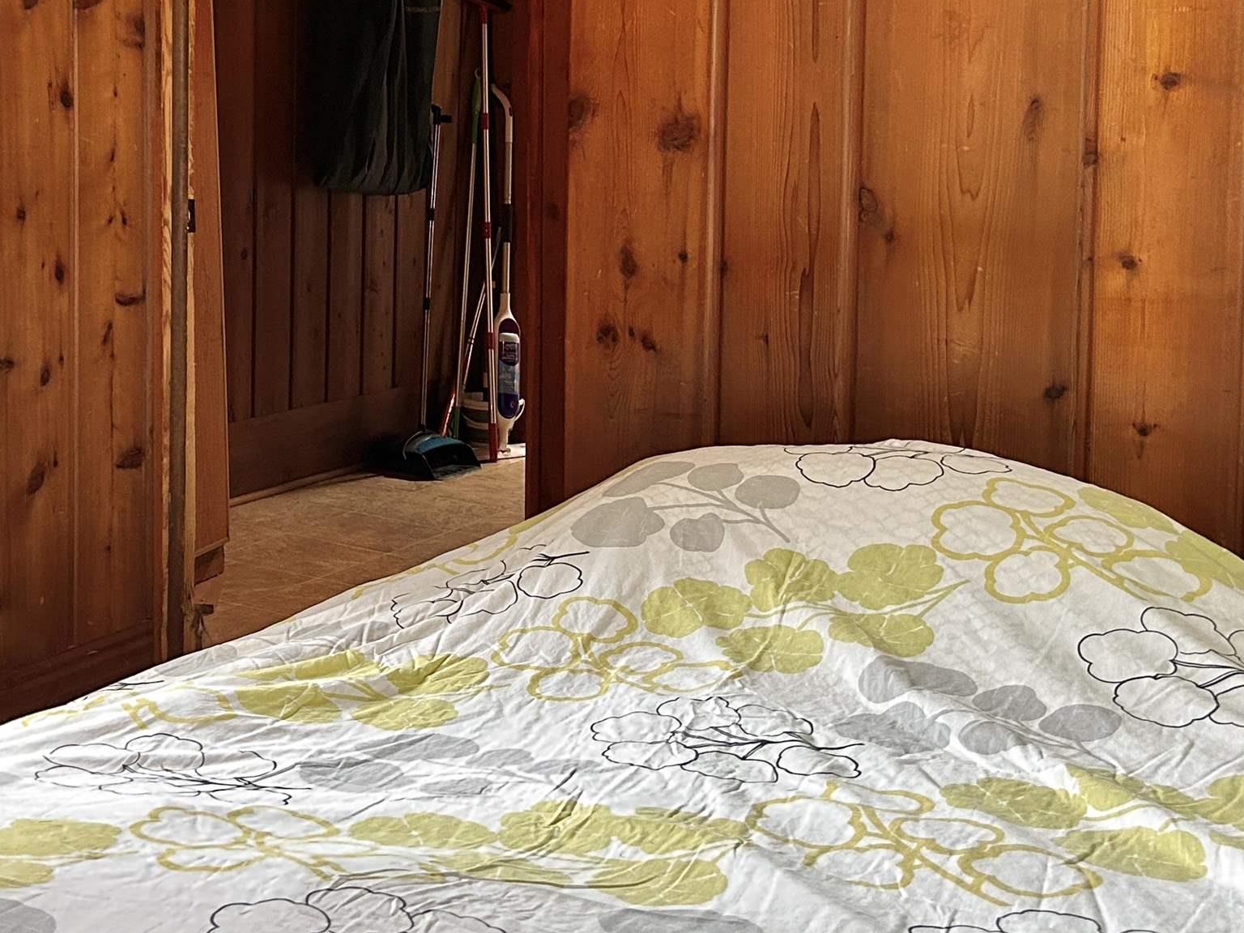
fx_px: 1869
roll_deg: -0.3
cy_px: 241
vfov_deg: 27.7
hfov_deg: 36.0
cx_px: 317
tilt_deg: -3.7
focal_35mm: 52
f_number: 1.5
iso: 200
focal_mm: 5.7
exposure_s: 1/60
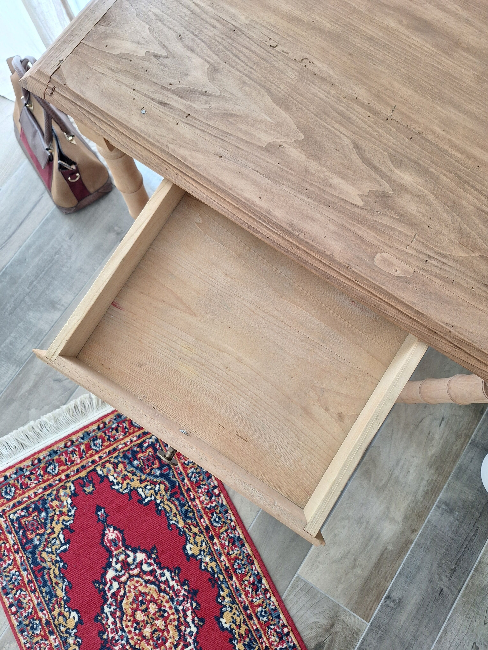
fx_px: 432
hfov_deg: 58.9
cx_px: 244
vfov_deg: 73.9
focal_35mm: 23
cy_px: 325
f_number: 1.8
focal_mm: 5.54
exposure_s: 1/50
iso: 250
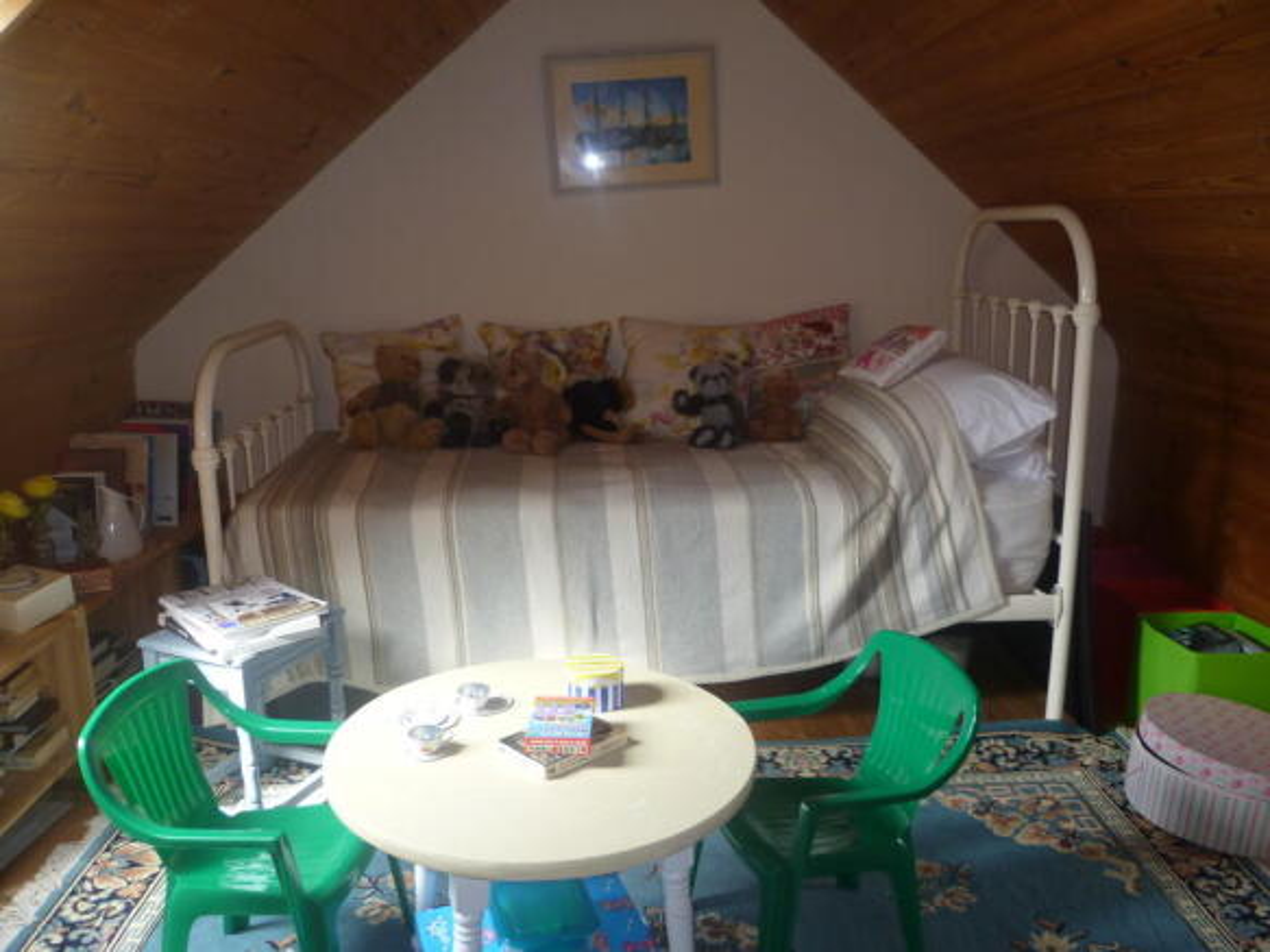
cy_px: 476
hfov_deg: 63.5
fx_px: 1027
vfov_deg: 49.7
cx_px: 635
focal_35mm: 28
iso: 100
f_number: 2.8
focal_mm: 5
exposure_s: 1/30
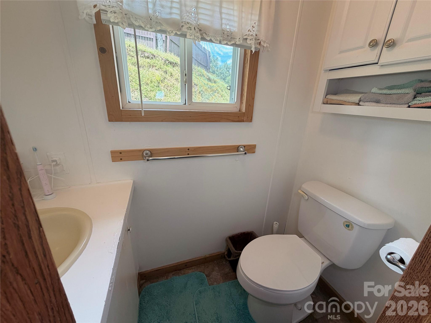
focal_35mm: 14
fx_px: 174
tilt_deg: -19.6
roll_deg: -1.8
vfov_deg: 85.7
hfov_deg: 102.1
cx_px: 216
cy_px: 162
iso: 100
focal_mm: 2.22
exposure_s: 1/120
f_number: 2.2
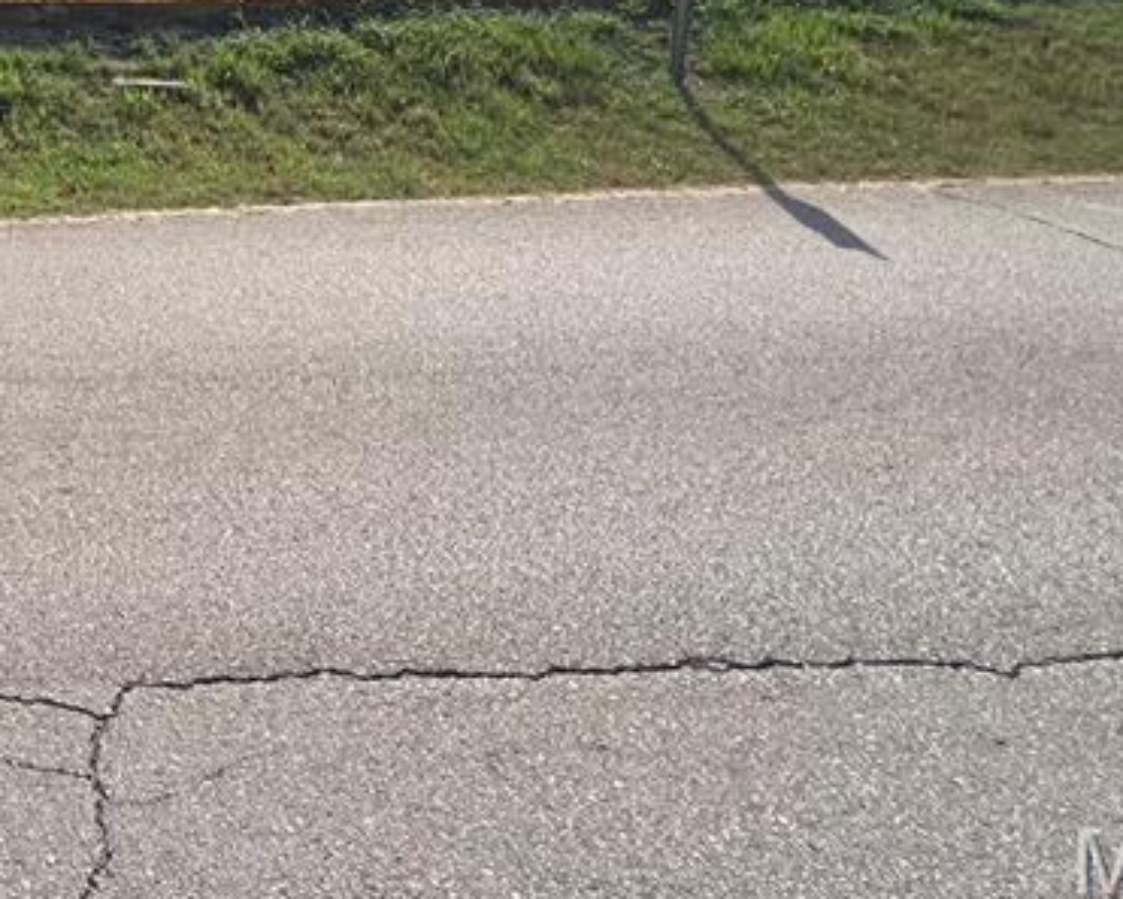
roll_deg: -0.3
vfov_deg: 32.8
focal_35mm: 35
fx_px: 1164
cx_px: -173
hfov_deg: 39.6
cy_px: -236
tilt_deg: +5.1
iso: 32
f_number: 1.8
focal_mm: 1.57
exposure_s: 1/1107
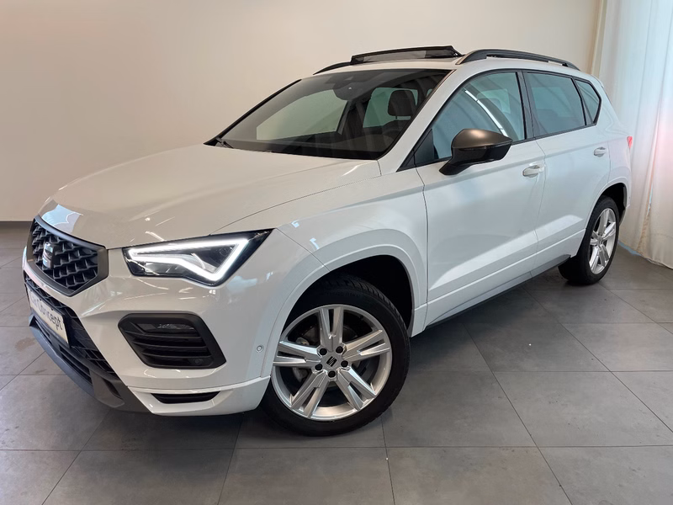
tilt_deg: -16.9
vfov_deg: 53.1
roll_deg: +0.5
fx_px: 505
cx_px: 336
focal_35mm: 26
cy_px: 252
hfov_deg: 67.3
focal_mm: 4.2
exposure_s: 1/100
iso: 125
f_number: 1.6
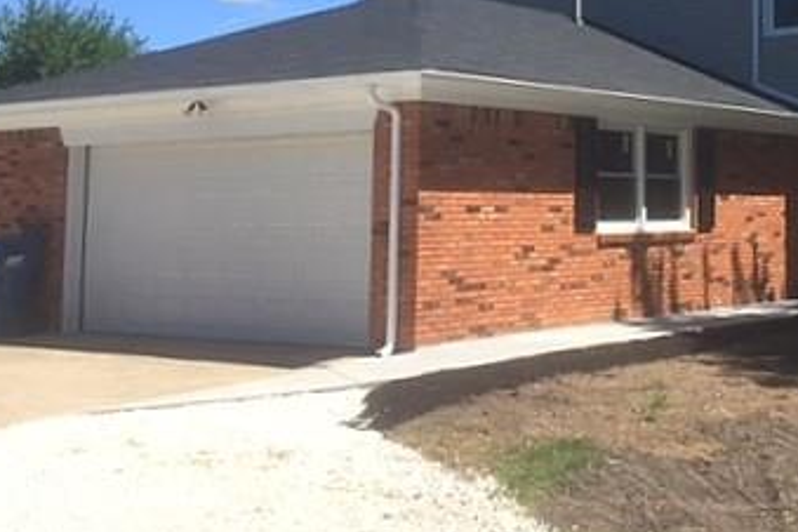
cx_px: 723
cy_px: 92
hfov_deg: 33.2
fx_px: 1263
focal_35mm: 57
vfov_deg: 23.4
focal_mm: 4.15
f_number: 2.2
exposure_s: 1/1582
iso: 32
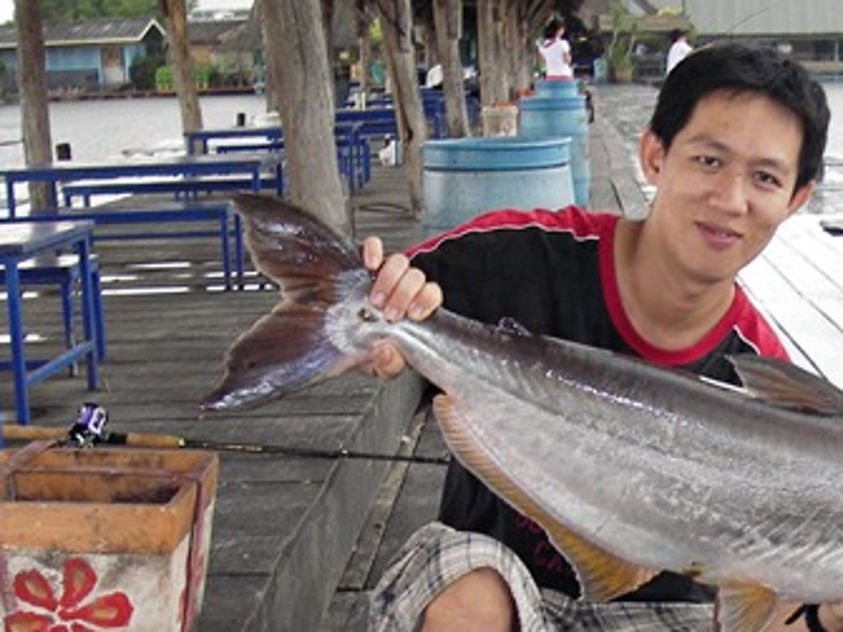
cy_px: 501
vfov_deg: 21.4
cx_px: 624
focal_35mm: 68
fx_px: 1655
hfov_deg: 28.2
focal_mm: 6.3
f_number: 3.3
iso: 64
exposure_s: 1/30
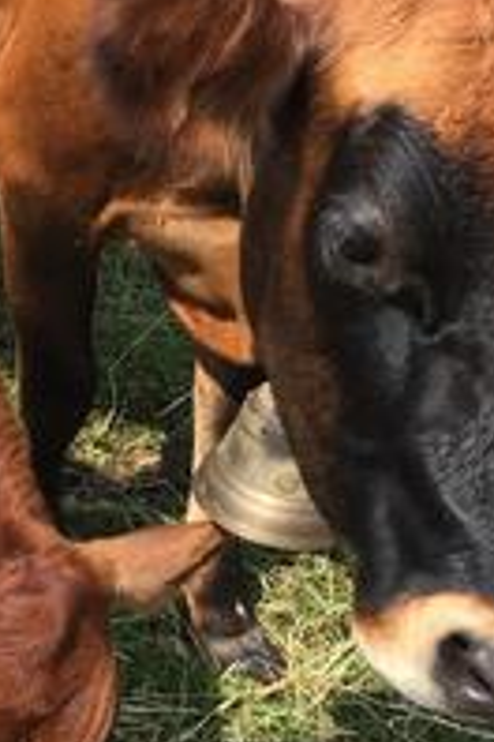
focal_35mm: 61
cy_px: 427
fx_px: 1255
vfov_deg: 32.8
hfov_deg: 21.7
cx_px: 45
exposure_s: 1/760
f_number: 2.2
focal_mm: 4.15
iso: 32
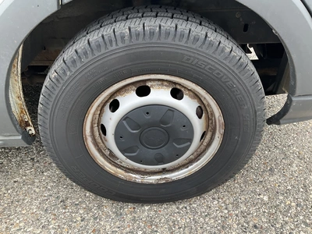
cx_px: 156
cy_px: 117
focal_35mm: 29
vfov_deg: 48.2
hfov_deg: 61.7
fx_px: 261
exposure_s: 1/172
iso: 20
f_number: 1.8
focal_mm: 3
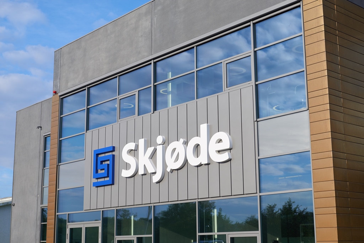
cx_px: 182
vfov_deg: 24.2
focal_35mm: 56
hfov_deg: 35.6
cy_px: 122
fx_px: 566
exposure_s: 1/400
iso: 100
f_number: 8
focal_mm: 56
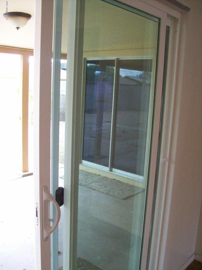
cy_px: 135
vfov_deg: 51.4
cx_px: 101
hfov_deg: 39.7
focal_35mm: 36
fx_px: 280
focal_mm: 6
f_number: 2.7
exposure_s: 1/64
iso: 183
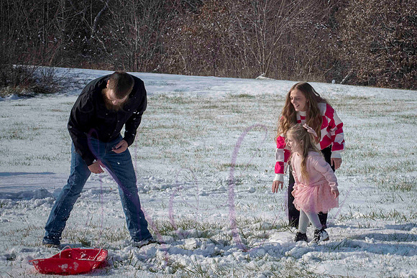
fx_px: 1216
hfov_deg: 19.4
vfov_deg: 13.0
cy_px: 96
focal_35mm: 105
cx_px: 273
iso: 640
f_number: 16
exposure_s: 1/1000
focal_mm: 80
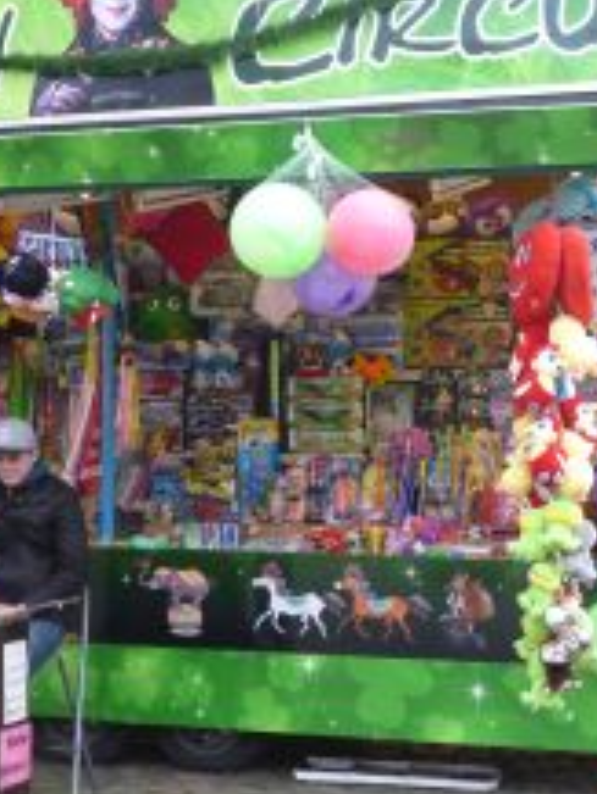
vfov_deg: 24.1
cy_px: 421
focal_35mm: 81
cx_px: 92
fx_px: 1861
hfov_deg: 18.0
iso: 200
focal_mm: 7.9
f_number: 3.4
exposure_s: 1/80
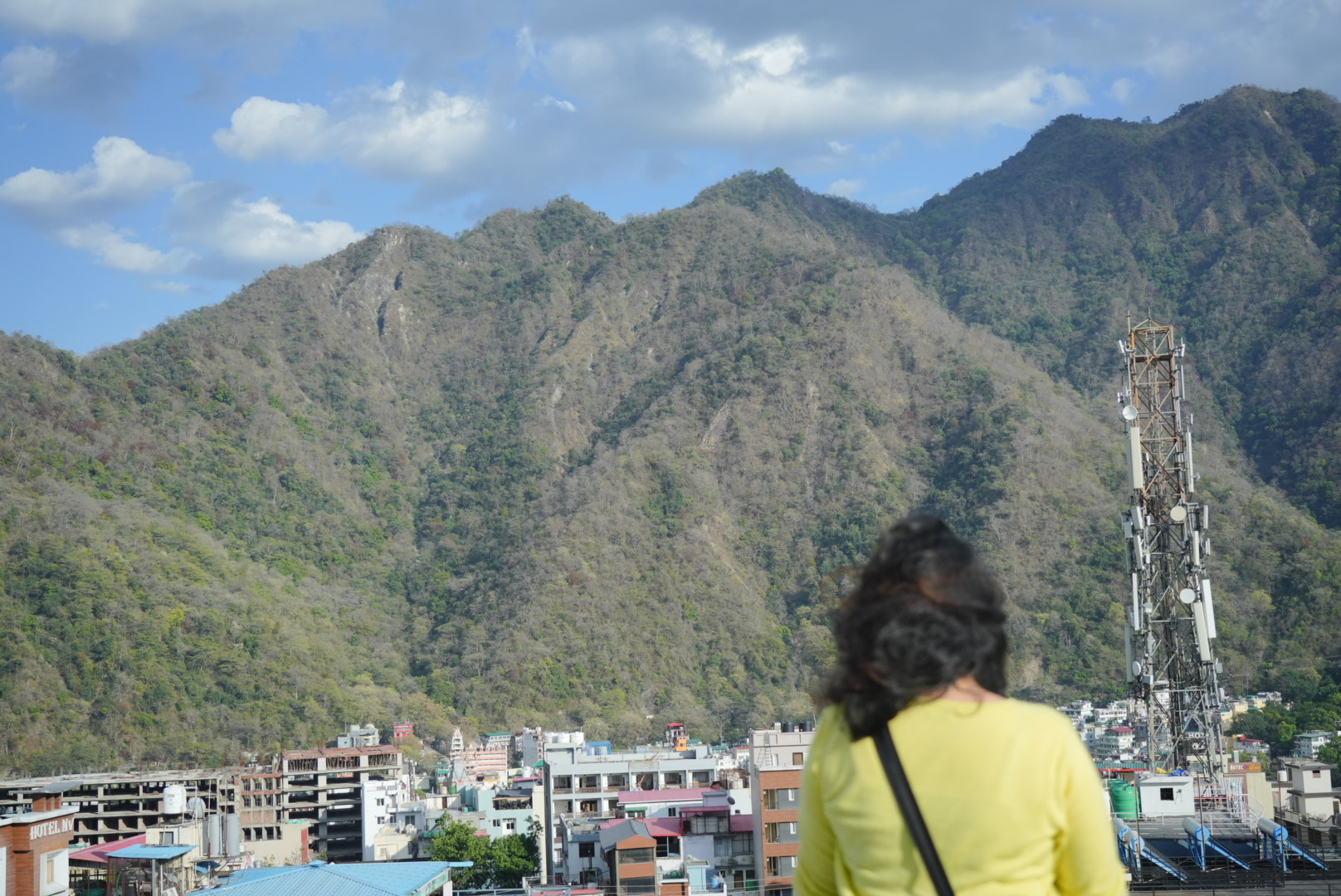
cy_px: 448
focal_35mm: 41
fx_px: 1528
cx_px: 670
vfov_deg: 32.7
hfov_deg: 47.4
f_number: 4
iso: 800
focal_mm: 41
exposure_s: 1/8000
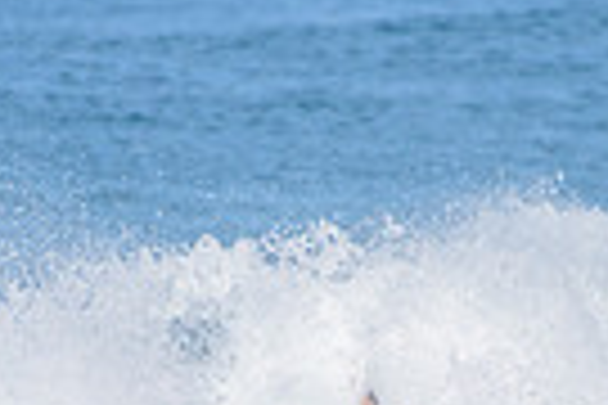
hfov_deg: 1.0
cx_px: 347
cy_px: 547
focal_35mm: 2149
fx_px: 36291
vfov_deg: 0.6
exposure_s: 1/2000
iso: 160
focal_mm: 500
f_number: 5.6
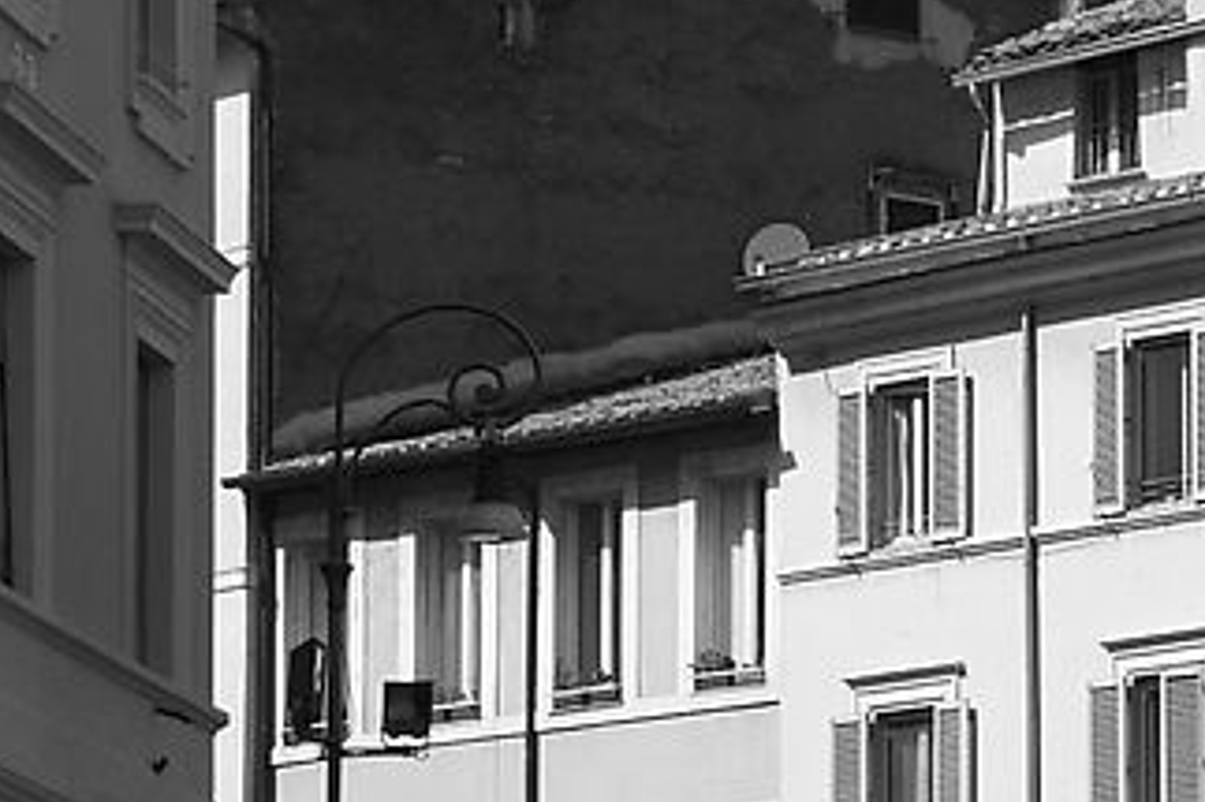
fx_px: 7761
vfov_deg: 5.8
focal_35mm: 232
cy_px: 1388
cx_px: 2134
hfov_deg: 8.5
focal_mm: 15
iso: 100
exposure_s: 1/500
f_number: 5.6
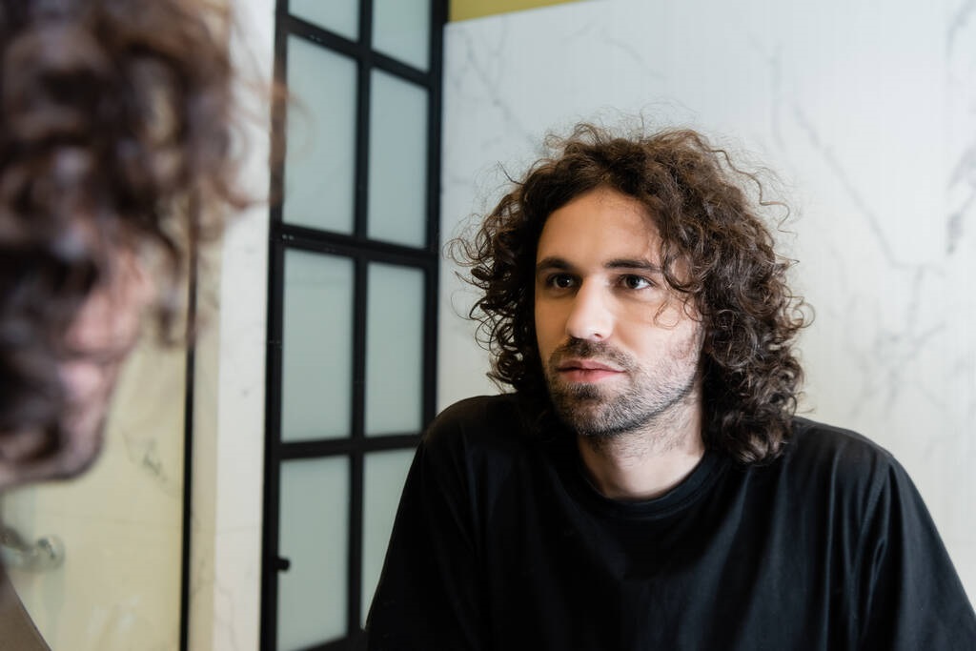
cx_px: 488
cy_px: 326
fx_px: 1139
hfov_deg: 46.4
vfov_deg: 31.9
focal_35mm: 42
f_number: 4
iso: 250
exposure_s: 1/160
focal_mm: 42
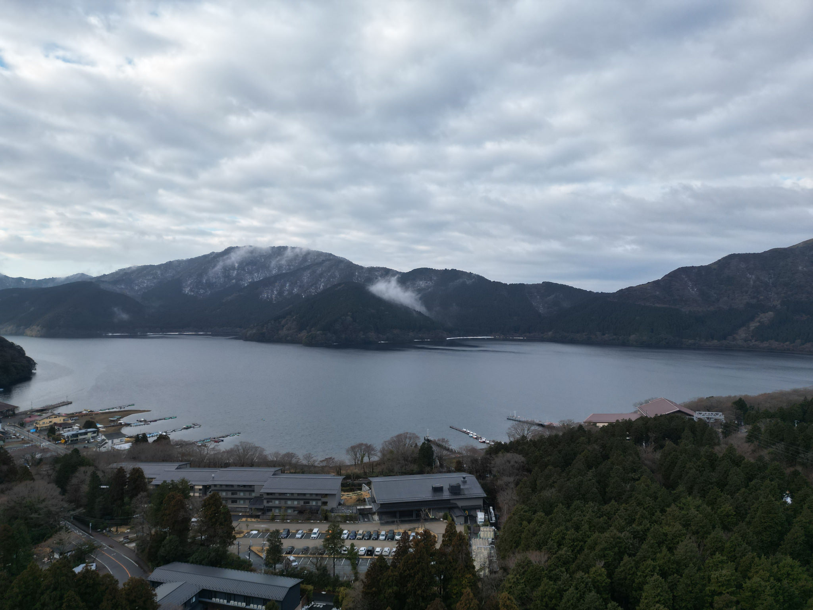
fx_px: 564
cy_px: 305
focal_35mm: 24
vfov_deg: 56.8
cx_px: 406
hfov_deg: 71.6
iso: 100
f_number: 1.7
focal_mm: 6.72
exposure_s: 1/1250
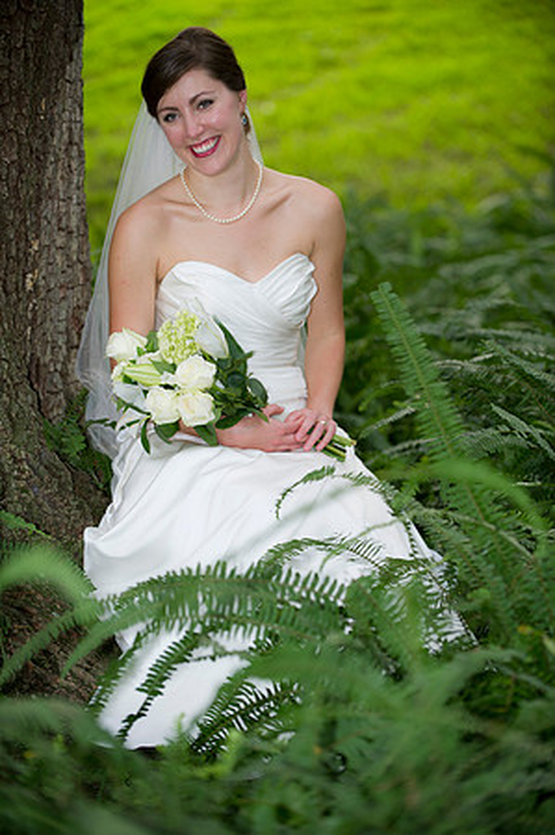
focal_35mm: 120
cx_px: 278
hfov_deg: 11.4
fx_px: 2781
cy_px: 418
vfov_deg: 17.1
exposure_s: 1/200
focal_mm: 120
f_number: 2.8
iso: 400
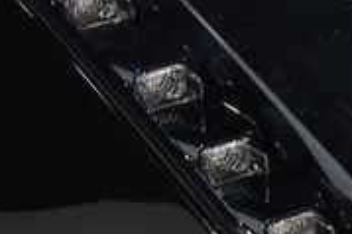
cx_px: 570
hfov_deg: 9.7
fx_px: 1993
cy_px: 197
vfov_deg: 6.7
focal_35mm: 204
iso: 3200
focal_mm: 38
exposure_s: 1/60
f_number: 4.2
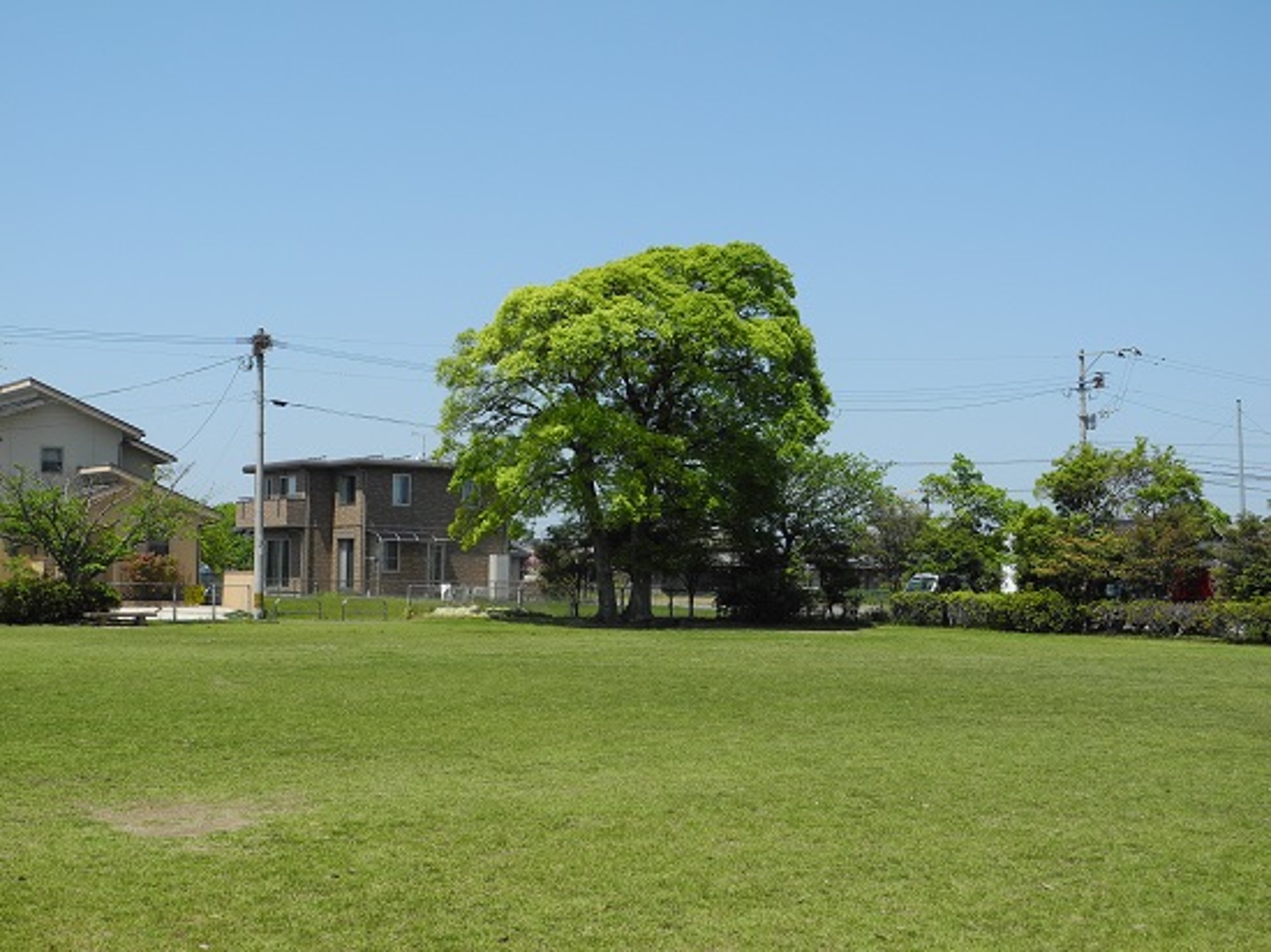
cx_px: 636
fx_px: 1835
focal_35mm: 50
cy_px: 476
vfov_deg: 29.1
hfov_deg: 38.2
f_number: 4.5
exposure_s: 1/924
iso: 100
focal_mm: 10.7
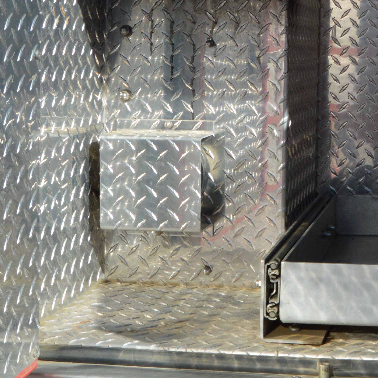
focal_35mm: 71
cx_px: 406
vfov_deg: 23.9
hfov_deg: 23.0
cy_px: 74
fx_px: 877
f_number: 14
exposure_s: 1/800
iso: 800
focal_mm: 18
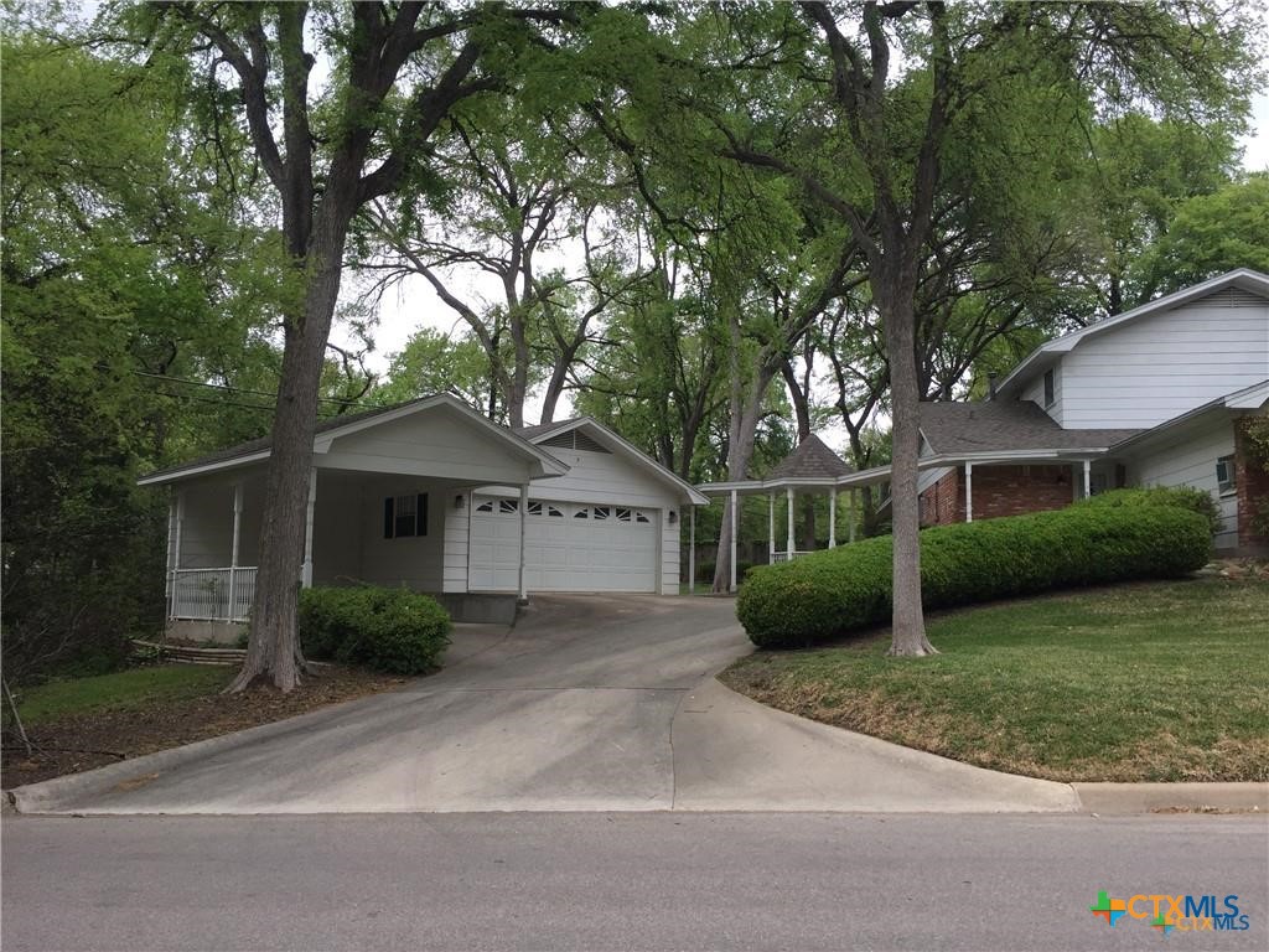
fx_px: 1063
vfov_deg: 48.2
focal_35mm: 29
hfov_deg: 61.7
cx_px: 634
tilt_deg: +6.0
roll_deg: -2.2
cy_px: 476
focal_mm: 4.15
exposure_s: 1/455
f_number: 2.2
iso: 32
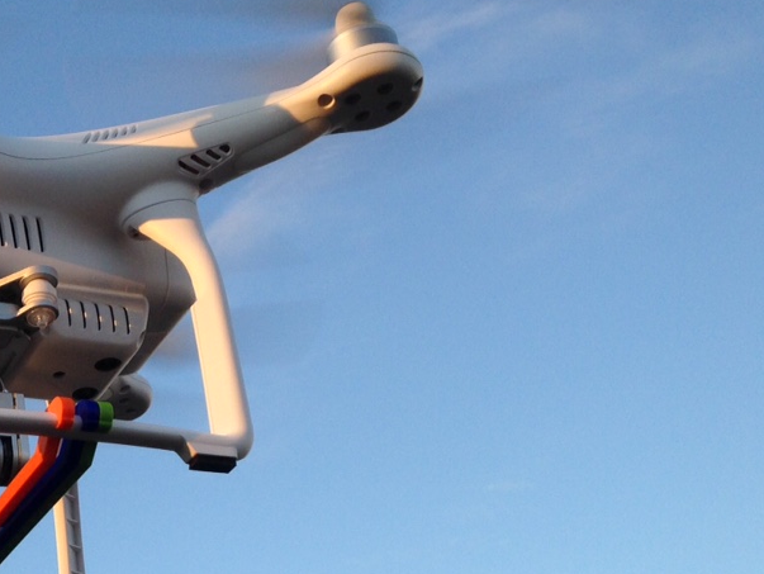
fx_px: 1546
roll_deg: +0.7
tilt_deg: +26.2
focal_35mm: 70
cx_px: -24
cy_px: 468
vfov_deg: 20.8
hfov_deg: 26.1
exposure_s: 1/290
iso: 50
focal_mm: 4.12
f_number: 2.4
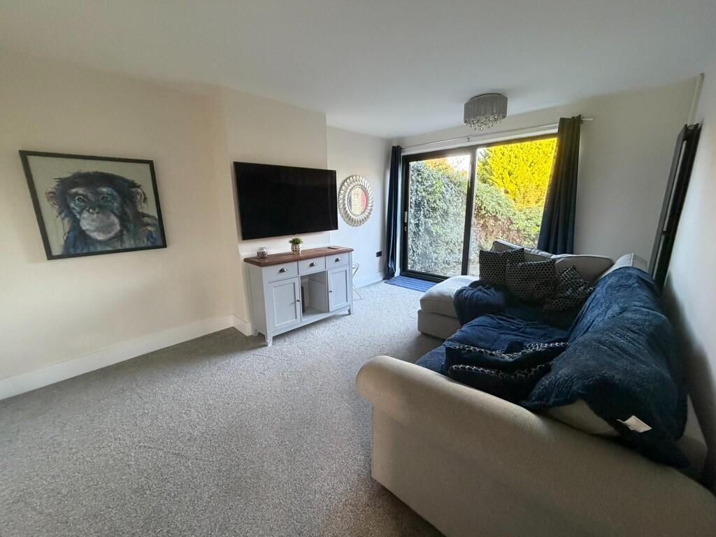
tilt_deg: -11.9
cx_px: 358
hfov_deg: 102.1
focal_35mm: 14
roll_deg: +1.0
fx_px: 290
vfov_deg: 85.7
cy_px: 268
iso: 500
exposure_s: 1/60
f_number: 2.2
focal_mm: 2.22
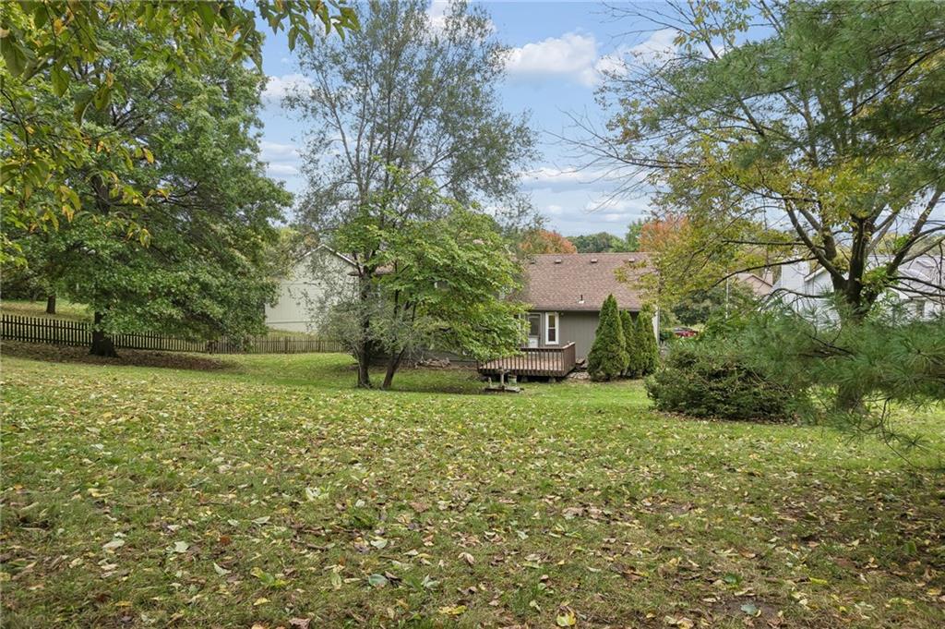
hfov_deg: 73.8
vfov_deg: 53.1
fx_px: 629
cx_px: 472
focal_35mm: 24
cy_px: 314
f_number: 5.6
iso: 100
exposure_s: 1/60
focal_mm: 16
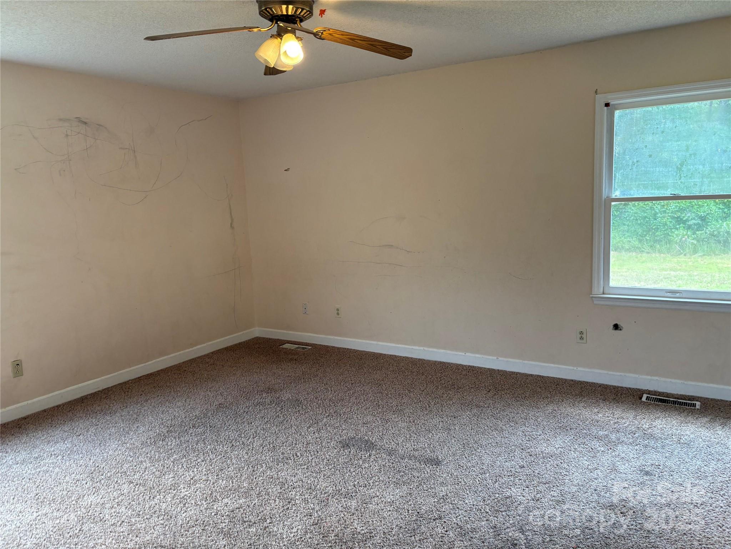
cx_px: 366
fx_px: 549
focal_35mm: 26
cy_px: 274
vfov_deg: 53.1
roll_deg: +2.4
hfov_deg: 67.3
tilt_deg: -8.8
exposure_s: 1/60
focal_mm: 5.96
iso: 100
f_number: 1.6
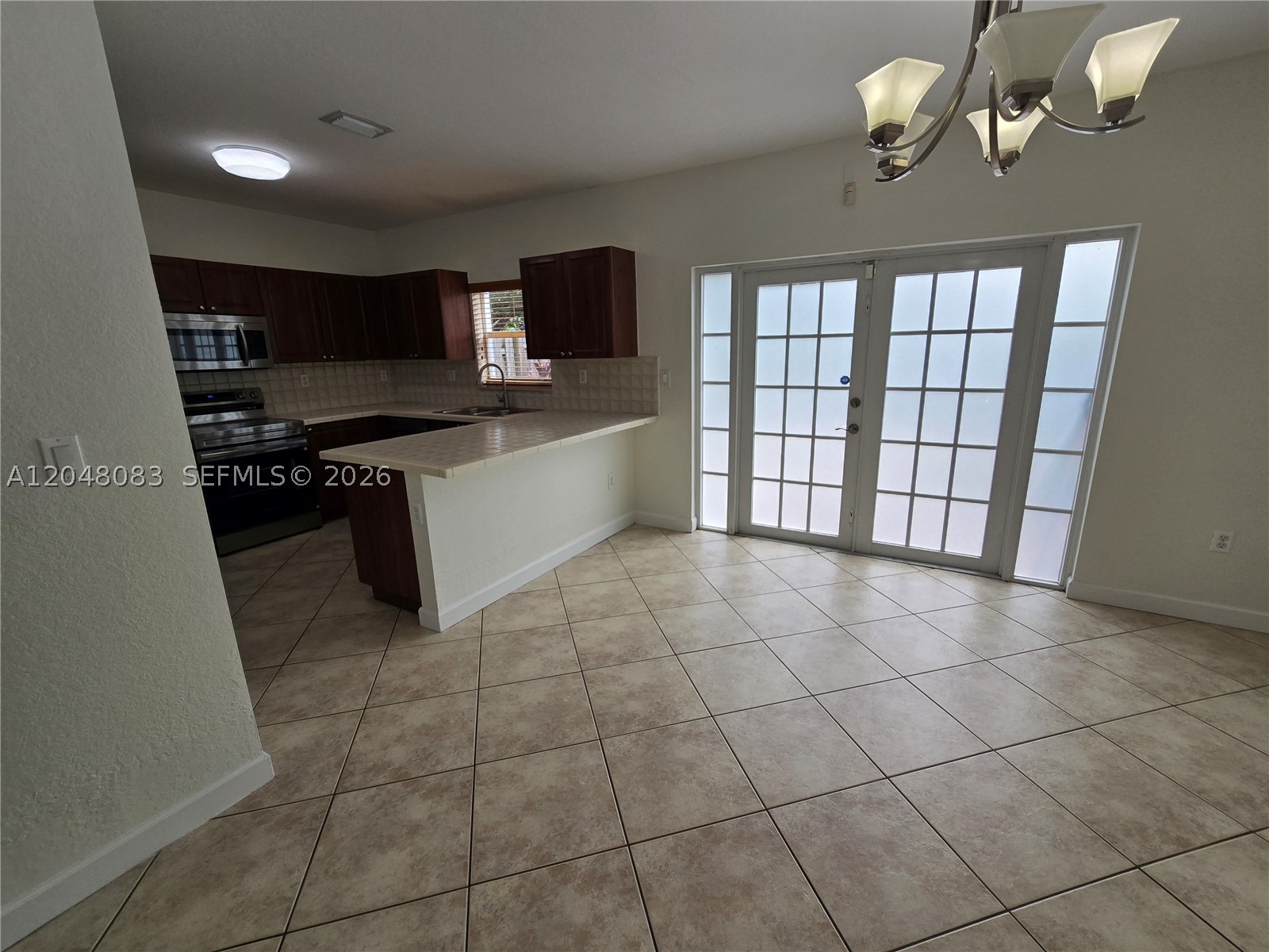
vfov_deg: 89.9
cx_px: 634
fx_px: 477
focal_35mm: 13
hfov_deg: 106.2
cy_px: 476
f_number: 2.2
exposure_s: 1/219
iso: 50
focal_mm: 2.2
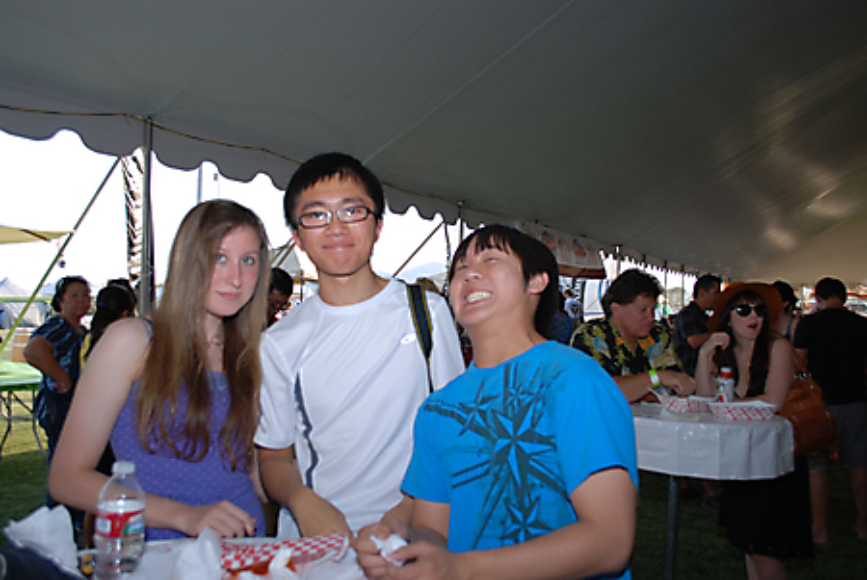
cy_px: 290
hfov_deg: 57.2
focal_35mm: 33
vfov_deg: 40.1
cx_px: 434
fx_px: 796
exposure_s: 1/200
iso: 100
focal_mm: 22
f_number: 5
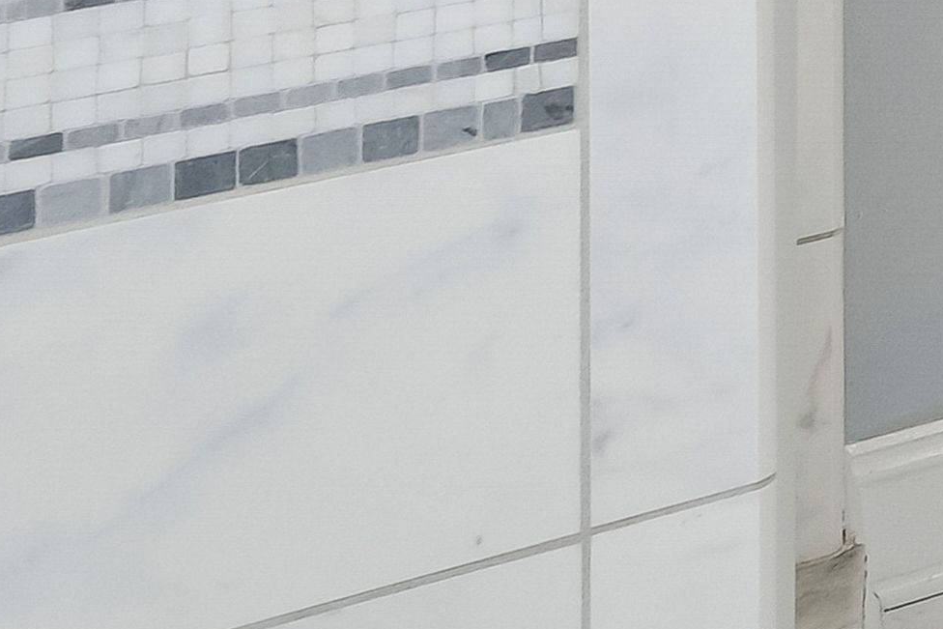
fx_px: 2489
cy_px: -949
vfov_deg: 11.5
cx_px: 3120
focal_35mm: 95
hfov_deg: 10.2
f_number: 8
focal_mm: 8
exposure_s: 1/9
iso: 200
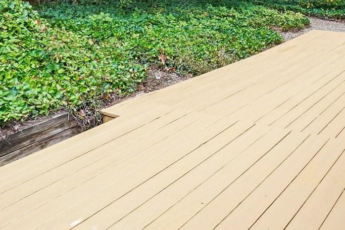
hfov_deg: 41.9
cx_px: 271
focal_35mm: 45
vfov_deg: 26.9
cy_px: -35
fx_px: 431
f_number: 8
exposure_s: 1/30
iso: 125
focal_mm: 10
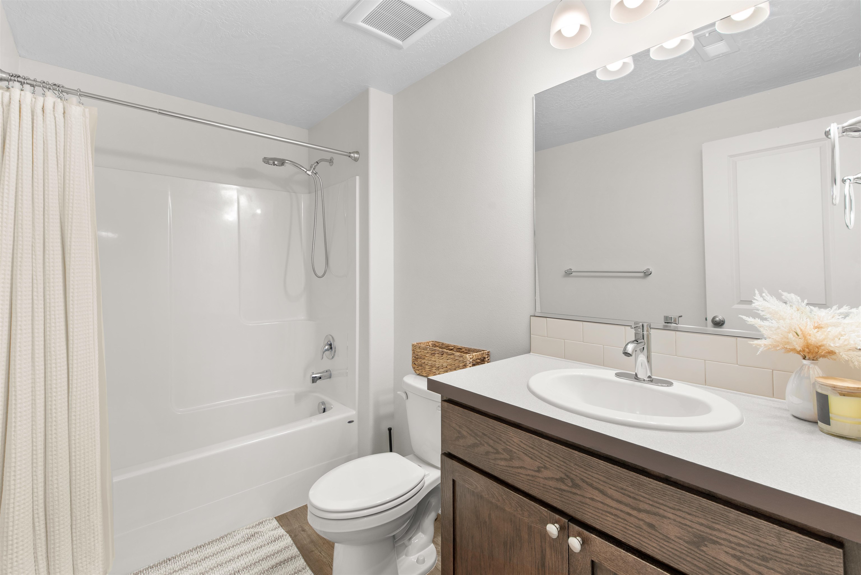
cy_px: 288
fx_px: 383
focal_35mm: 16
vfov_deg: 73.8
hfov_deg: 96.7
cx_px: 430
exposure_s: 1
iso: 100
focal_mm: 16
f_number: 8
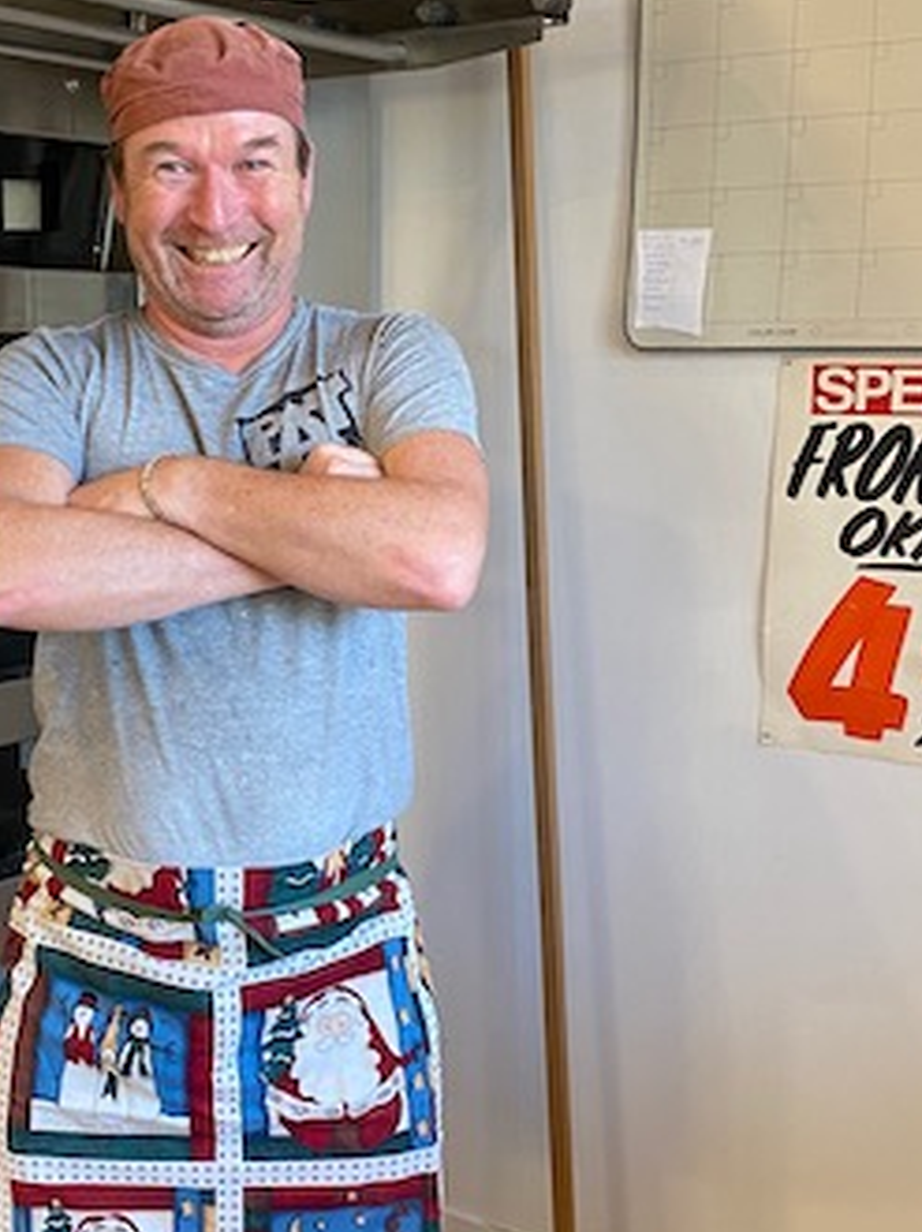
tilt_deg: -9.0
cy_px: 706
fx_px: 1885
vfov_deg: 36.1
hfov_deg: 27.3
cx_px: 295
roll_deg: +0.4
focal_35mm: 53
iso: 100
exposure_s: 1/60
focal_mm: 4.25
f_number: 1.8
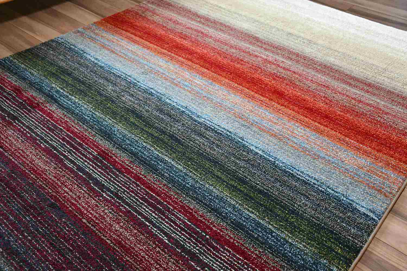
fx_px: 407
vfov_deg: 36.9
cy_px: 136
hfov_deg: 53.1
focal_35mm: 36
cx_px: 204
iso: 1400
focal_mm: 24
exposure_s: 1/125
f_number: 3.8
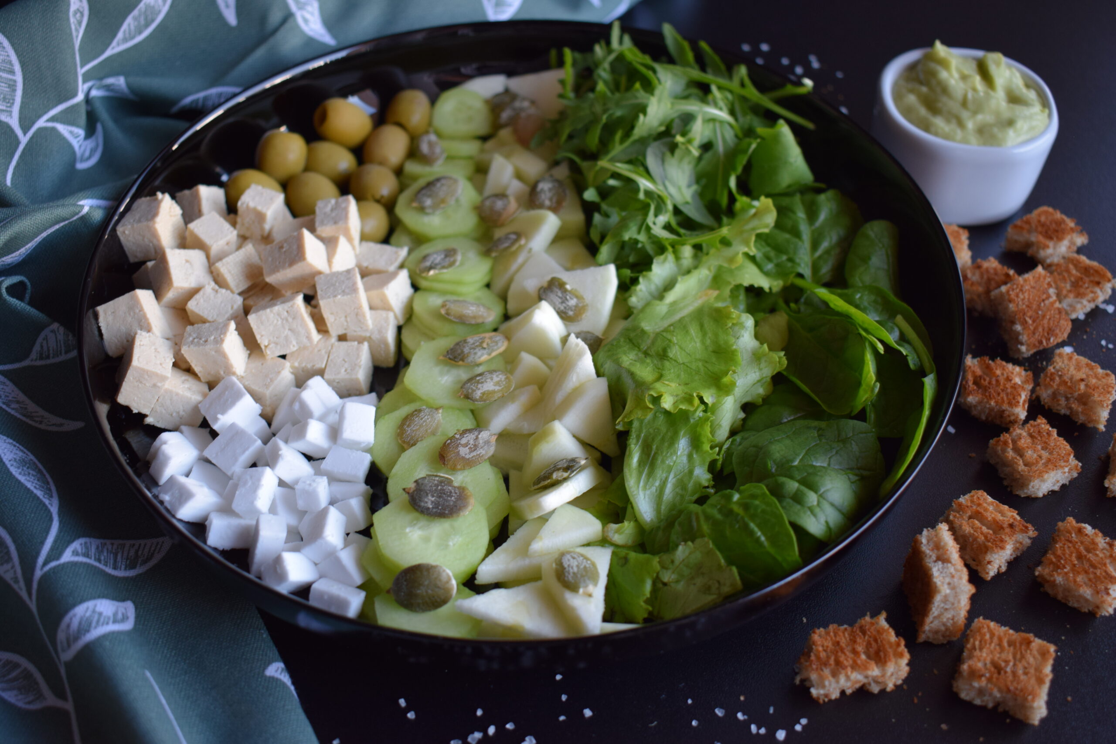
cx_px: 558
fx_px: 1209
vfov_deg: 34.2
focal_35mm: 39
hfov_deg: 49.6
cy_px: 372
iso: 400
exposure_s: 1/80
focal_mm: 26
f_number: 4.2
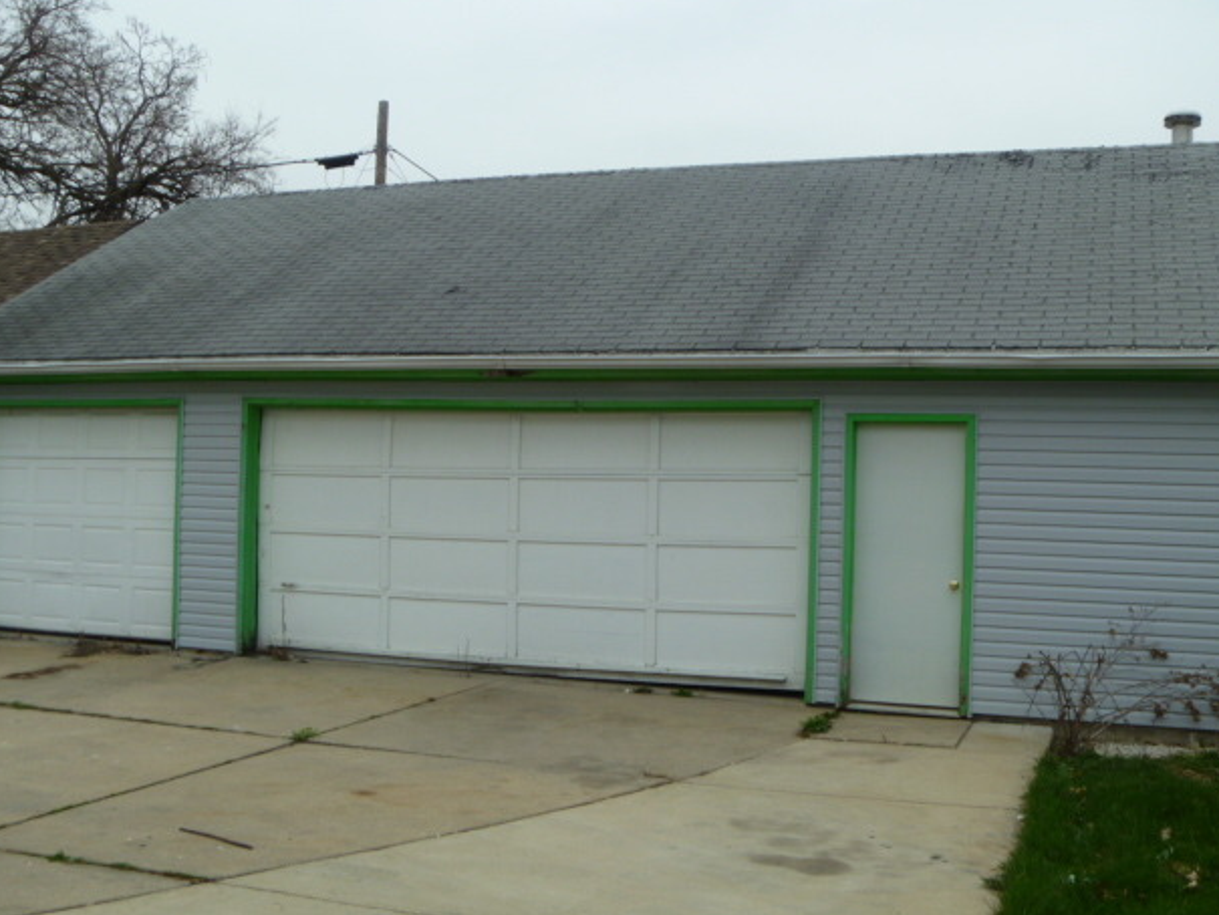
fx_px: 1303
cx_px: 635
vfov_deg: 38.7
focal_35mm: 37
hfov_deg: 50.1
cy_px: 470
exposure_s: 1/200
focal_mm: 6.3
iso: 80
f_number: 5.6
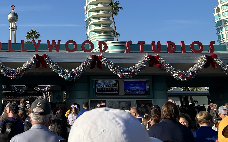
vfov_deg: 19.9
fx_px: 385
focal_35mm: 62
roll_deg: +0.7
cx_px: 7
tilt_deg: +18.0
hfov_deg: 30.9
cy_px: -18
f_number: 1.5
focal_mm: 5.7
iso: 50
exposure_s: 1/3571
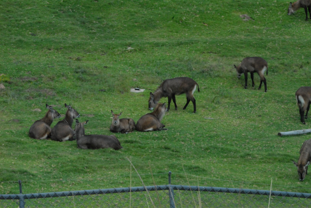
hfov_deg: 14.4
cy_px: 104
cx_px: 156
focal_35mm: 142
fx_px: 1232
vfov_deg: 9.6
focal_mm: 95
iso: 1100
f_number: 25
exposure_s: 1/125
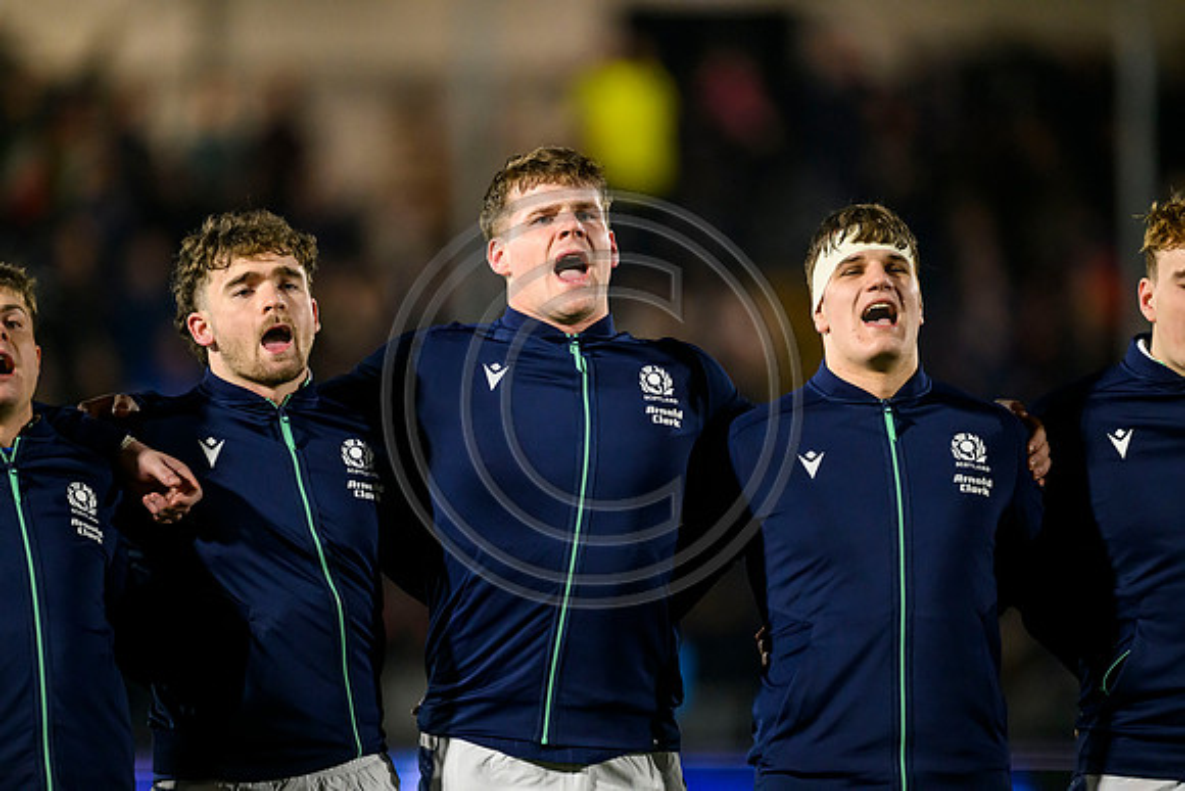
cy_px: 396
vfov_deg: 3.4
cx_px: 592
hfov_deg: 5.2
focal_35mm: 400
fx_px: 13169
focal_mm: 400
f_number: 2.8
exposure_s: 1/1600
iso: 6400
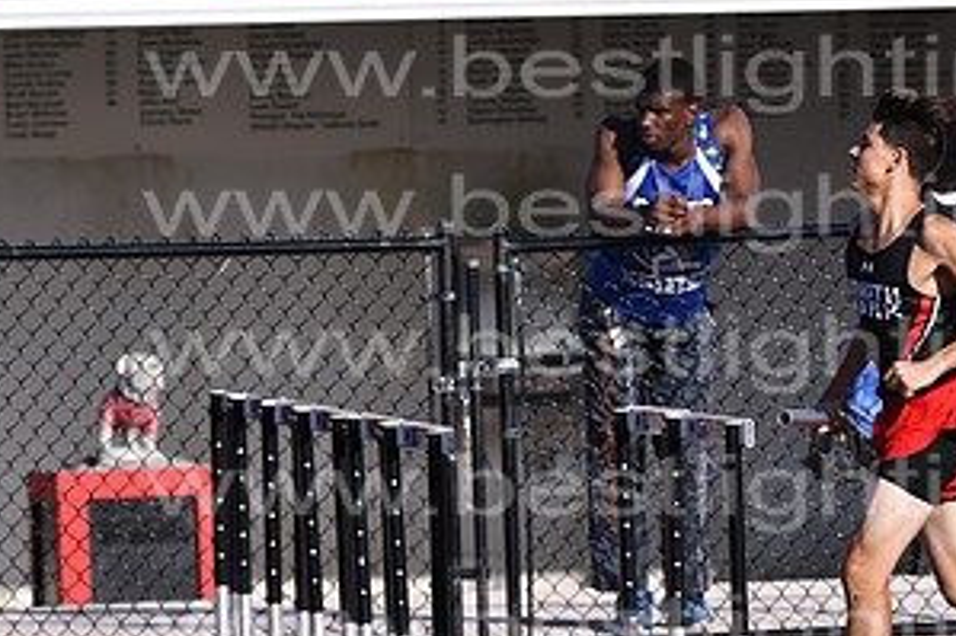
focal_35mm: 873
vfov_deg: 1.6
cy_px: 423
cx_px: 879
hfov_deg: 2.4
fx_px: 23169
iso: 320
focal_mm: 300
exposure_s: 1/3200
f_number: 5.6
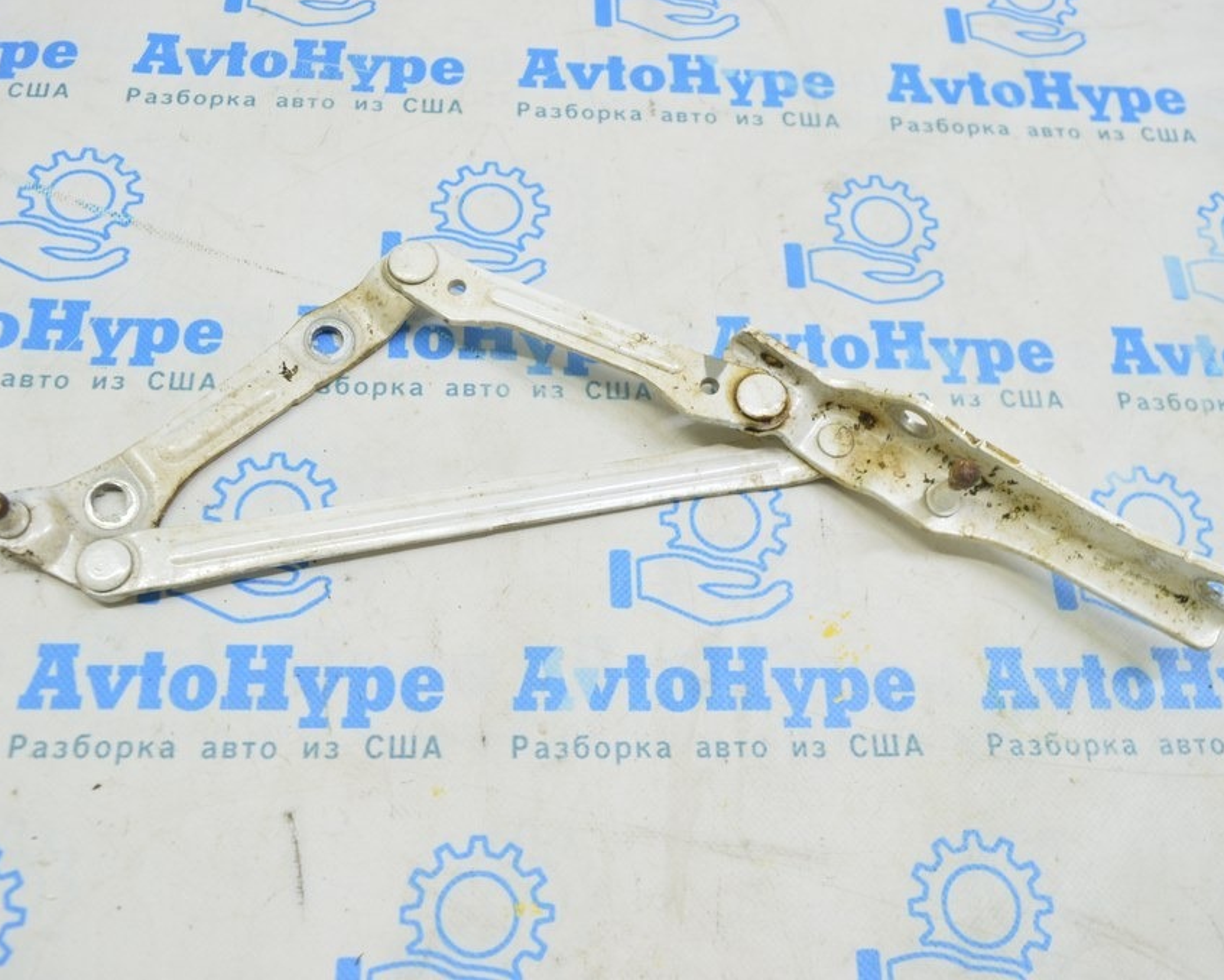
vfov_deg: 43.4
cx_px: 578
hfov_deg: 52.8
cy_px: 489
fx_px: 1232
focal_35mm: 34
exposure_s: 1/20
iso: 400
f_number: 5.6
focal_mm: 20
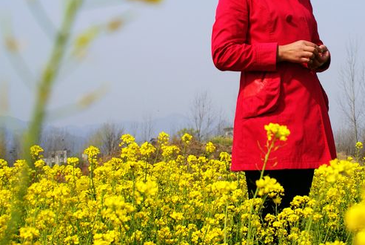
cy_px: 78
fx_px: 741
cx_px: 260
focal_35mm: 73
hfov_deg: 27.4
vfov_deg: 18.7
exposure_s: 1/1600
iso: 200
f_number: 7.1
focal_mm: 30
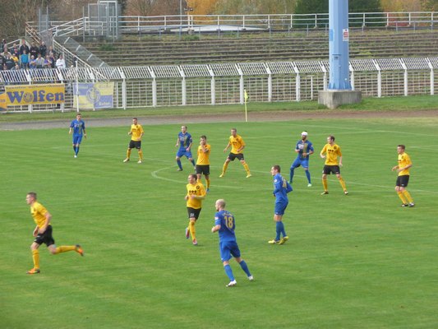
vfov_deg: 8.7
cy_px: 164
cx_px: 219
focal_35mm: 170
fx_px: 2152
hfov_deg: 11.6
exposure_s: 1/160
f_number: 4.8
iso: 100
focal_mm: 29.1
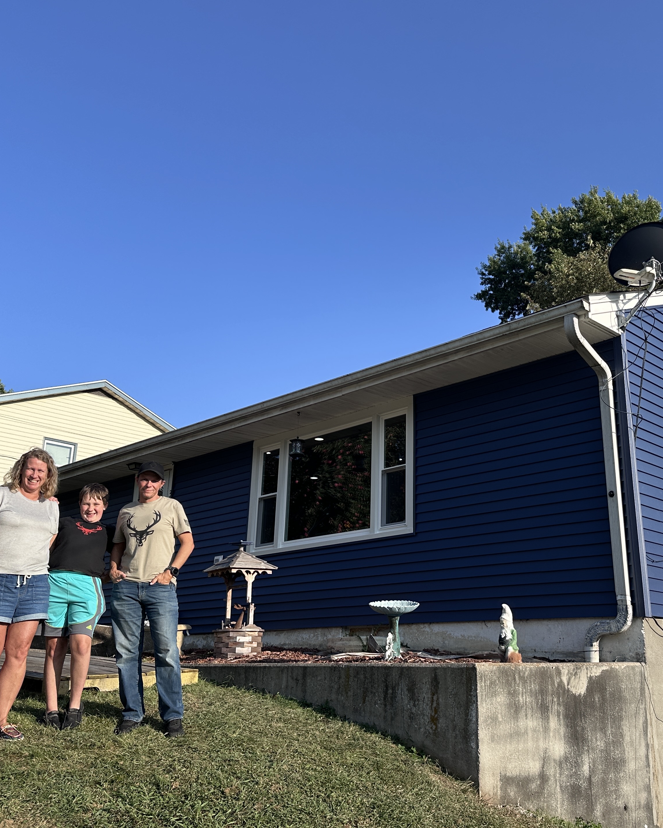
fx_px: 809
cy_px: 417
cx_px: 405
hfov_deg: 44.3
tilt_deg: +16.9
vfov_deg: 54.2
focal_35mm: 33
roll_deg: +0.3
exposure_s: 1/3247
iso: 80
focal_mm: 6.86
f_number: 1.78
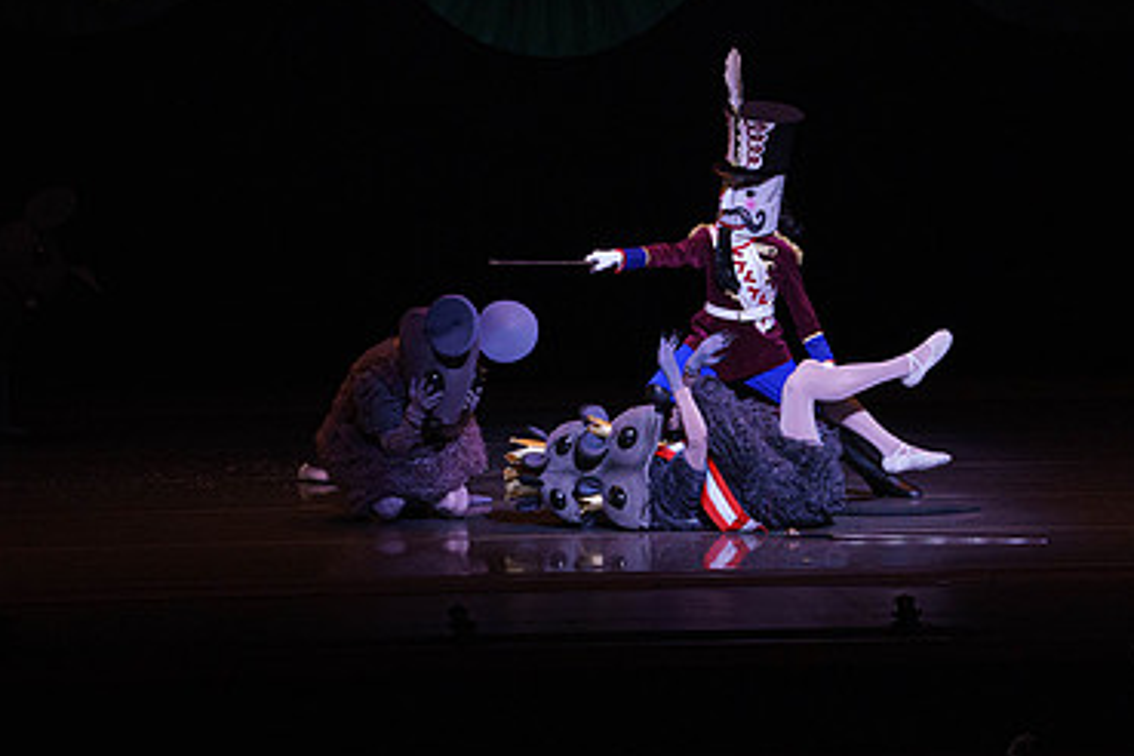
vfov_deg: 4.5
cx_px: 593
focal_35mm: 302
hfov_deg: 6.8
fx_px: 9512
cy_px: 183
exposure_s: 1/320
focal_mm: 192
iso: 5000
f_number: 9
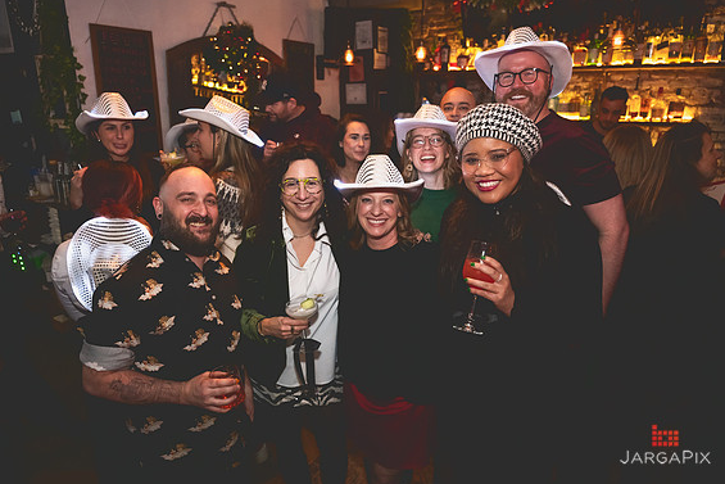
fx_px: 504
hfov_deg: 71.5
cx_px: 371
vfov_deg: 51.3
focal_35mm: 25
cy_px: 243
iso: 3200
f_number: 3.2
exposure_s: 1/125
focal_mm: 24
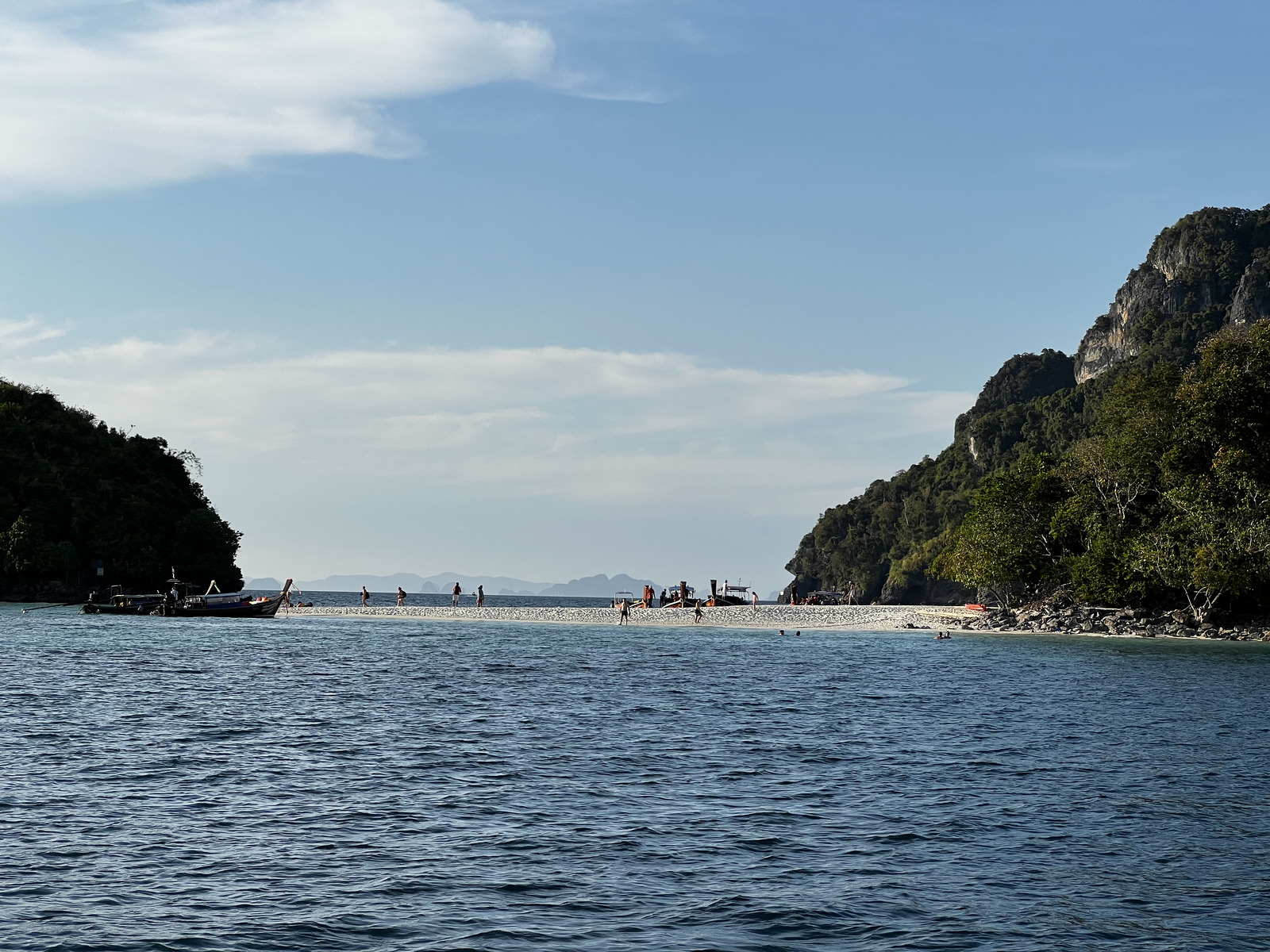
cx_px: 635
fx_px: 2825
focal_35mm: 77
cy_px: 476
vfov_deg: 19.1
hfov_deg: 25.3
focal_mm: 9
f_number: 2.8
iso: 32
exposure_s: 1/809
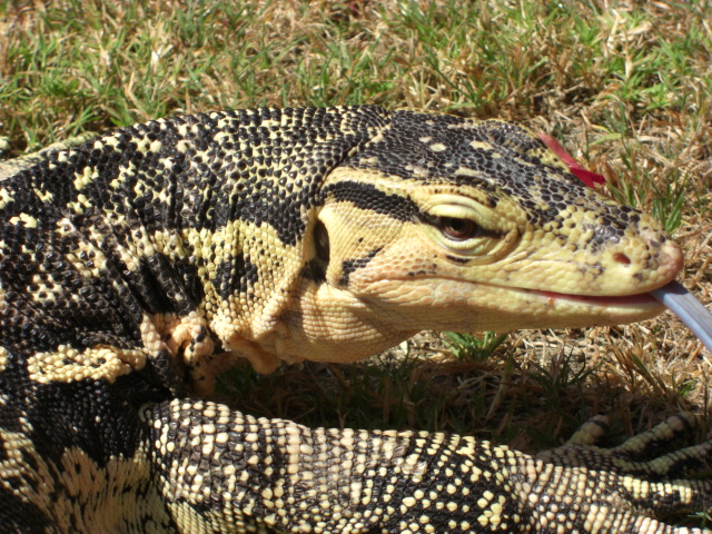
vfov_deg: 13.0
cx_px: 356
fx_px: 2345
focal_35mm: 114
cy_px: 267
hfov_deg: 17.3
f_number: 5.1
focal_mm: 23.7
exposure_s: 1/640
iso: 80
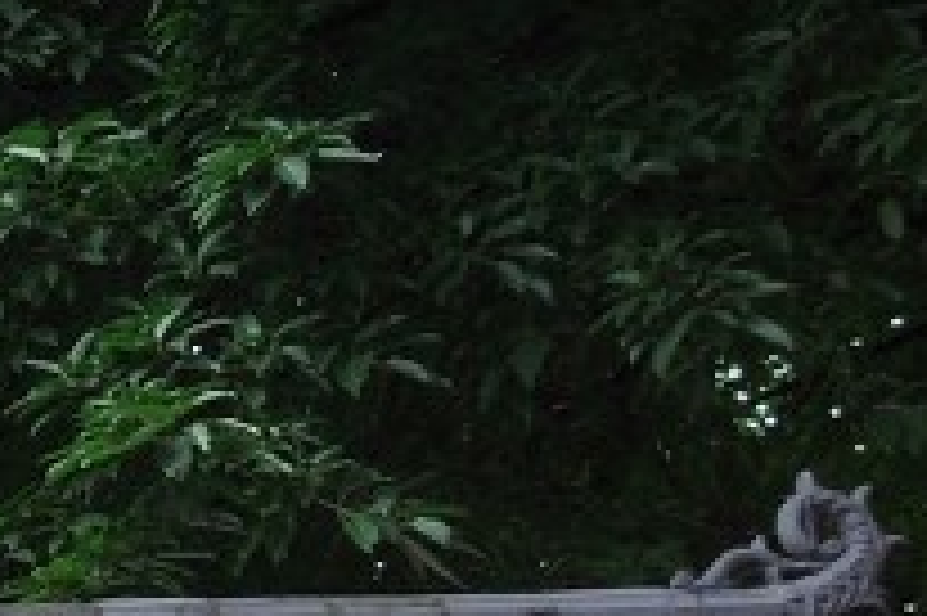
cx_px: -1624
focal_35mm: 205
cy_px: 814
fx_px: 5274
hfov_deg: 8.7
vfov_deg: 6.6
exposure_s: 1/160
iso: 200
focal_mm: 22
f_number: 6.3
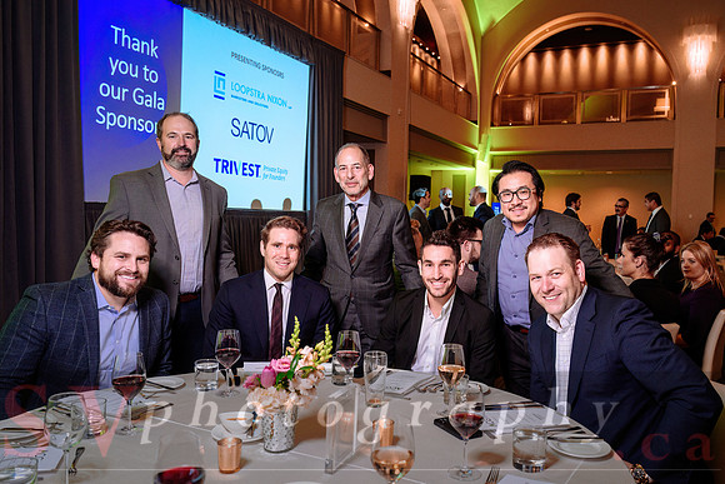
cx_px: 414
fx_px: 597
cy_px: 242
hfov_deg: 62.2
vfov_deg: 44.1
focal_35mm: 30
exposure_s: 1/50
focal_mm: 26
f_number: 4
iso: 1000
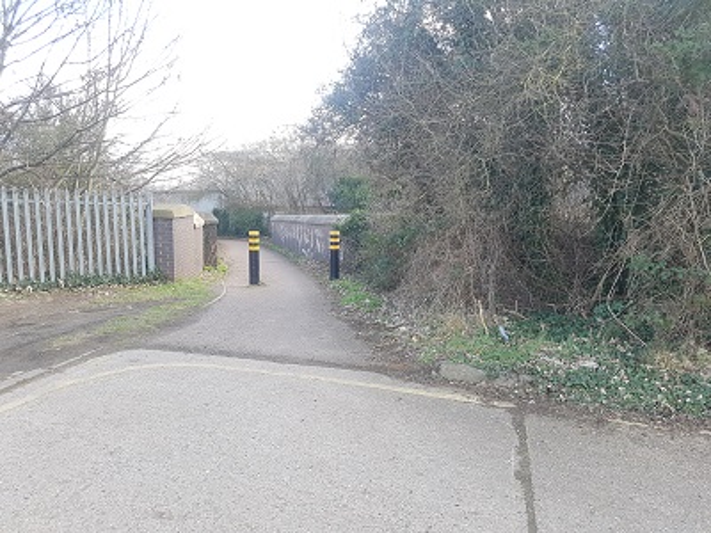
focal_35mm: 26
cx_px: 356
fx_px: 534
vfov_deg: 53.1
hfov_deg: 67.3
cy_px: 266
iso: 50
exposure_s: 1/166
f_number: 1.7
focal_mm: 4.2
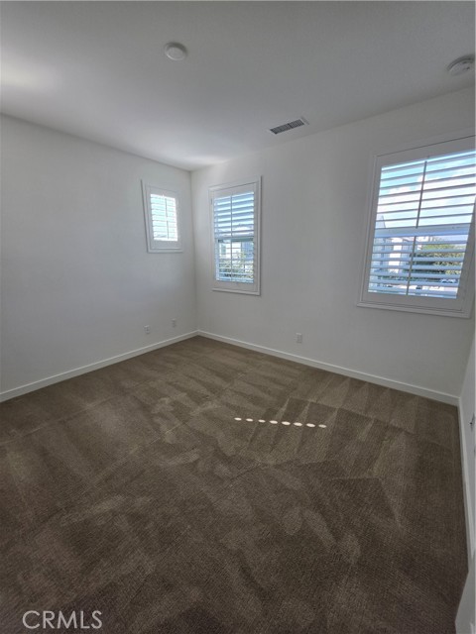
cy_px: 317
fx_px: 238
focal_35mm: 13
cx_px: 238
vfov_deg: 106.2
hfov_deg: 89.9
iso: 32
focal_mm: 2.2
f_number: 1.9
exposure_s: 1/255
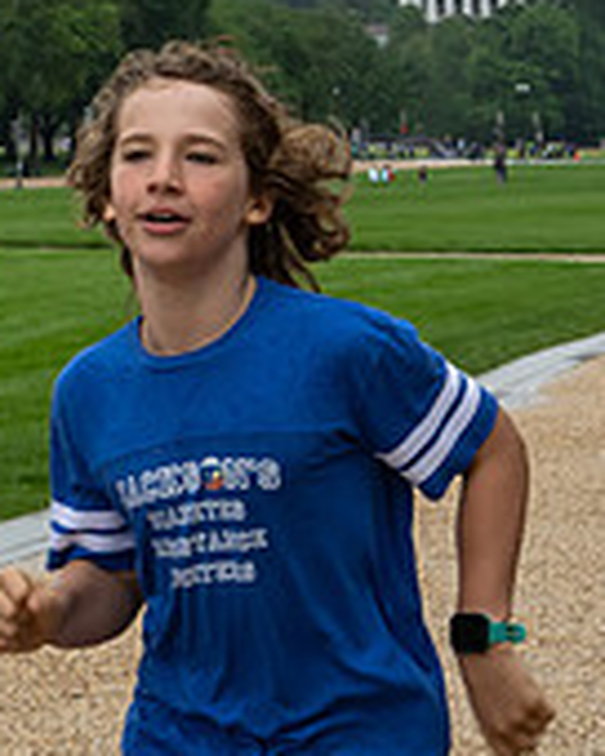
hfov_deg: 6.7
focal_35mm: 231
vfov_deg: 8.4
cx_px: 321
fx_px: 5170
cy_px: 359
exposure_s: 1/250
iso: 360
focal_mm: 44
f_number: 10
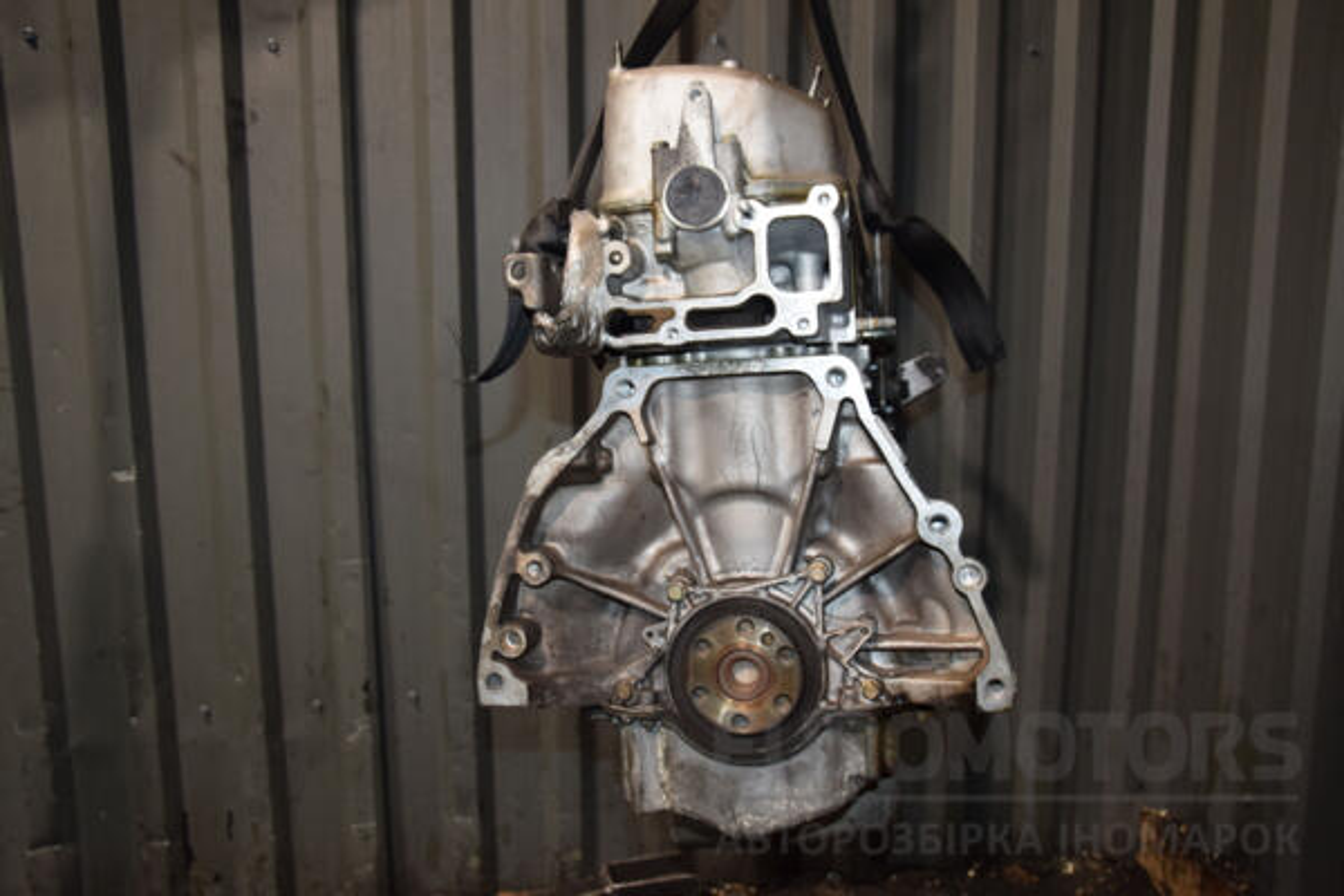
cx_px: 672
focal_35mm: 32
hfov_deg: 59.5
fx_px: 1176
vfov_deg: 41.7
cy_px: 448
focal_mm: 21
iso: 800
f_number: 5
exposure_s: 1/60
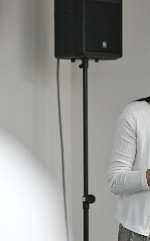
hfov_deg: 4.6
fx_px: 1883
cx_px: 79
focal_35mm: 288
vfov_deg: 7.3
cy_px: 135
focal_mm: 133
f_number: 3.2
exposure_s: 1/400
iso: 3200
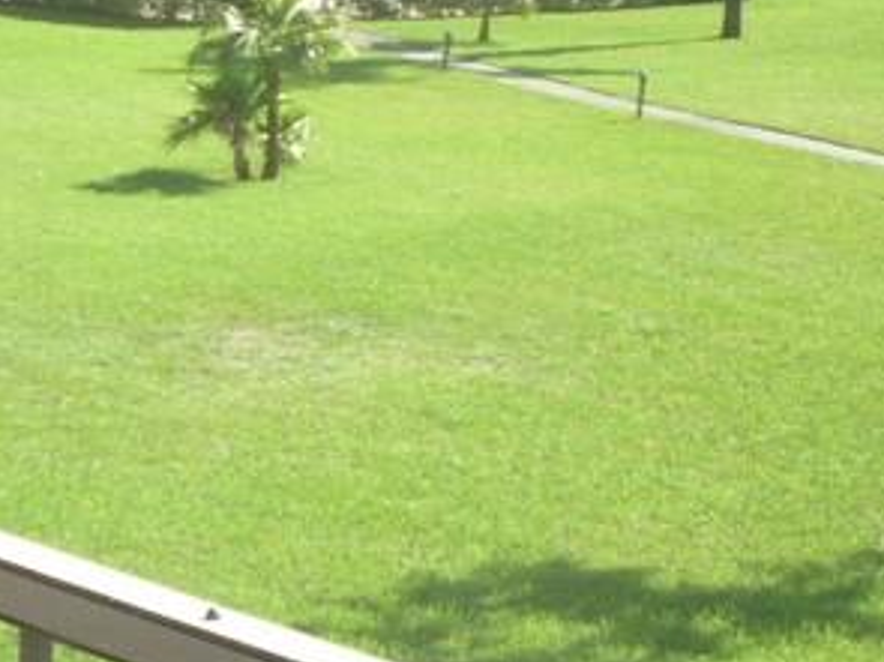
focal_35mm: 111
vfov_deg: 13.3
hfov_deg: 17.3
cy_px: 165
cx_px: -6
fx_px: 2833
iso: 100
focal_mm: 5.2
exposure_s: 1/160
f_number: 4
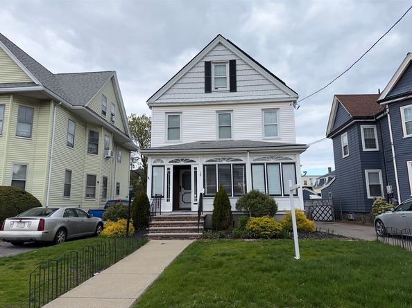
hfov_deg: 71.6
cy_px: 154
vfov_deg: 56.8
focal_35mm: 24
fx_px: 286
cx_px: 206
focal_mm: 6.76
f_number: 1.78
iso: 80
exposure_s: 1/2525
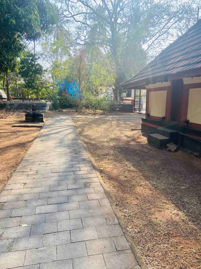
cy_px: 134
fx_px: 201
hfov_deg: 53.1
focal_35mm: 26
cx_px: 100
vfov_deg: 67.3
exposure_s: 1/934
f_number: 1.8
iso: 32
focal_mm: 4.25
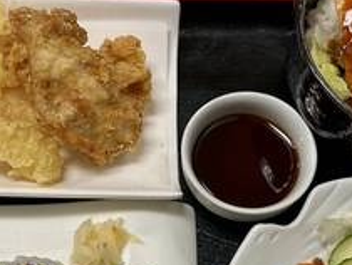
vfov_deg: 21.6
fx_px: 682
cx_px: 139
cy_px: 228
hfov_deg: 28.9
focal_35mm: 67
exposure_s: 1/120
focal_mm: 6.86
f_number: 1.78
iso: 200
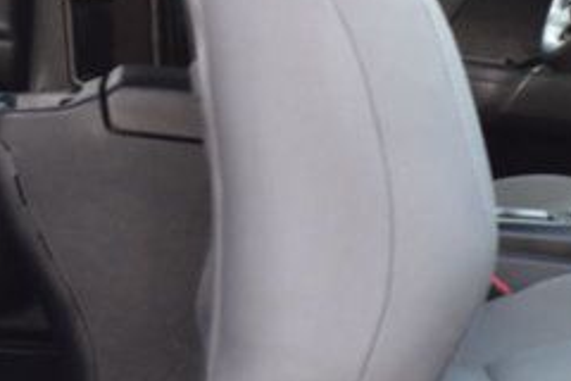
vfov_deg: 9.7
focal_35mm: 141
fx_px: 2236
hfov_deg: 14.5
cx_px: 338
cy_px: 169
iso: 900
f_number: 6.3
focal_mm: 22
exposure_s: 1/15
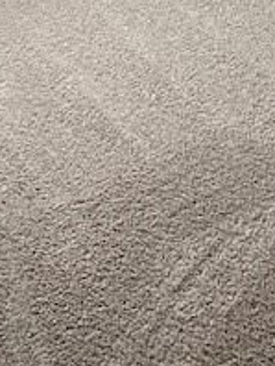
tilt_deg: -11.9
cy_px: -214
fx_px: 888
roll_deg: +1.2
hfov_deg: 17.6
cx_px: 153
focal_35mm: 84
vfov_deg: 19.6
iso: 320
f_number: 1.8
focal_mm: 4.25
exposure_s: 1/60
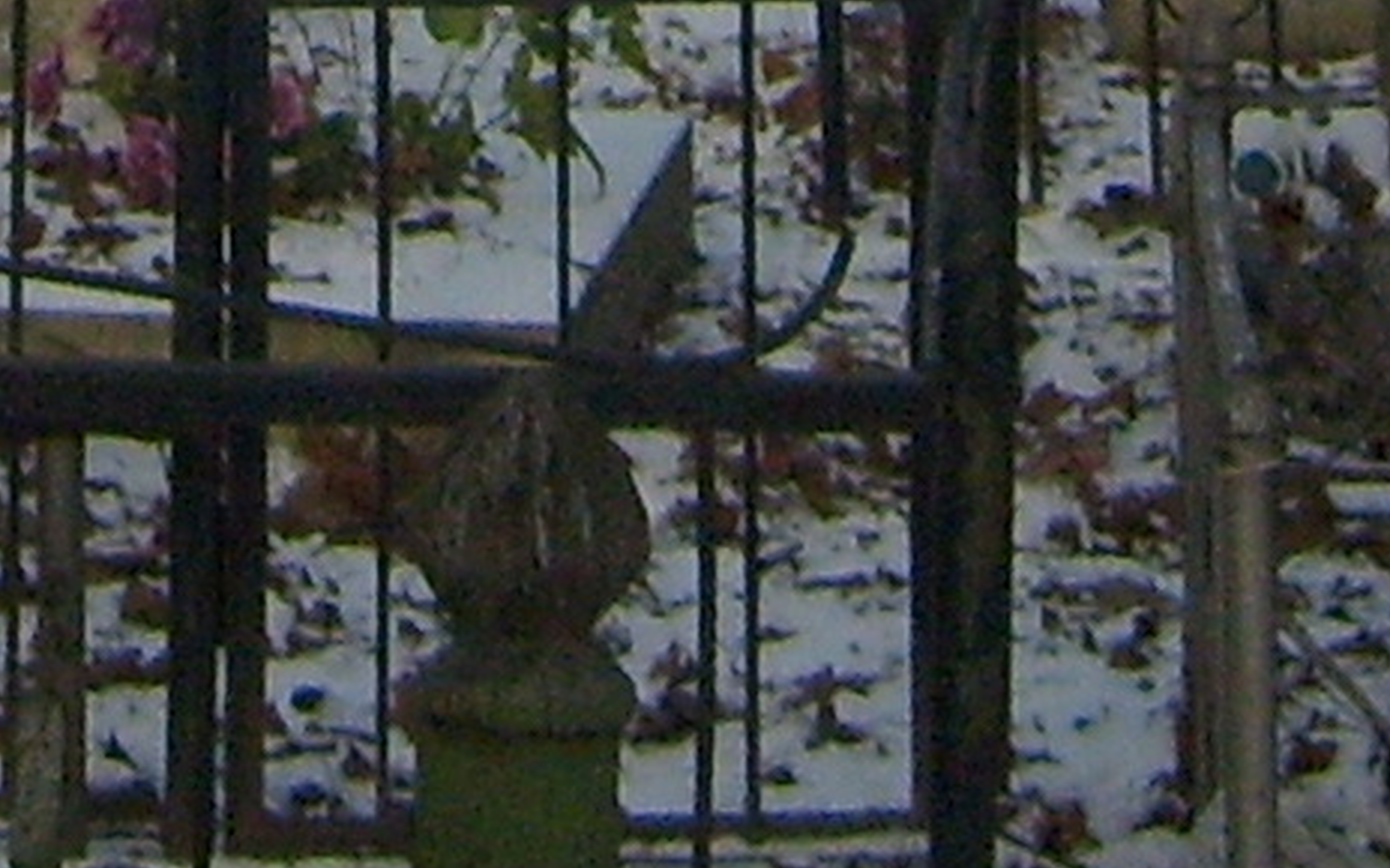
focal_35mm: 225
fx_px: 8523
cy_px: -2182
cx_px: -243
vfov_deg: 5.3
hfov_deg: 9.2
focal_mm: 5.8
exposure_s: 1/180
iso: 80
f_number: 7.1
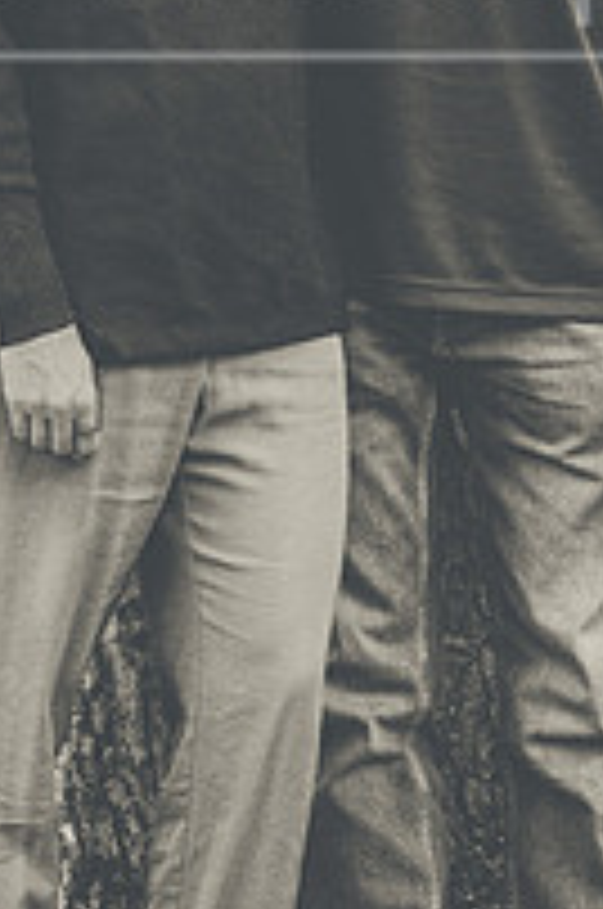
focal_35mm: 246
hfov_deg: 5.6
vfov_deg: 8.3
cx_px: 412
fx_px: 6202
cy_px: -10
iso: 6400
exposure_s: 1/160
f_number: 8
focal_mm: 70
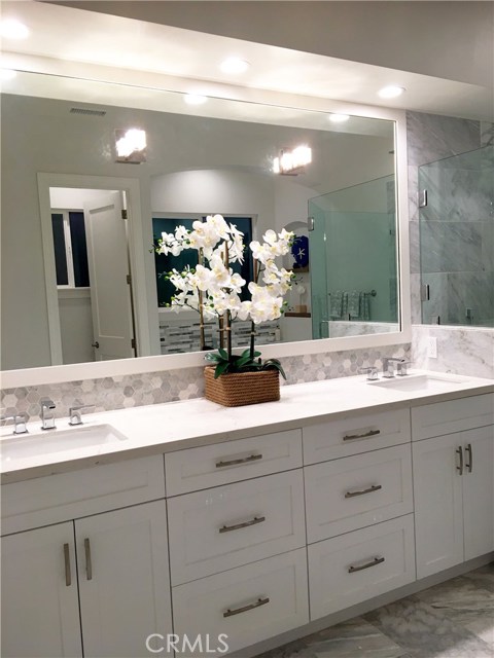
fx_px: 552
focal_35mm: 29
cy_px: 329
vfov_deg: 61.7
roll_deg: +2.5
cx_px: 247
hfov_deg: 48.2
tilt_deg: -3.3
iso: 25
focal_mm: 4.15
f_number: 2.2
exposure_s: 1/30
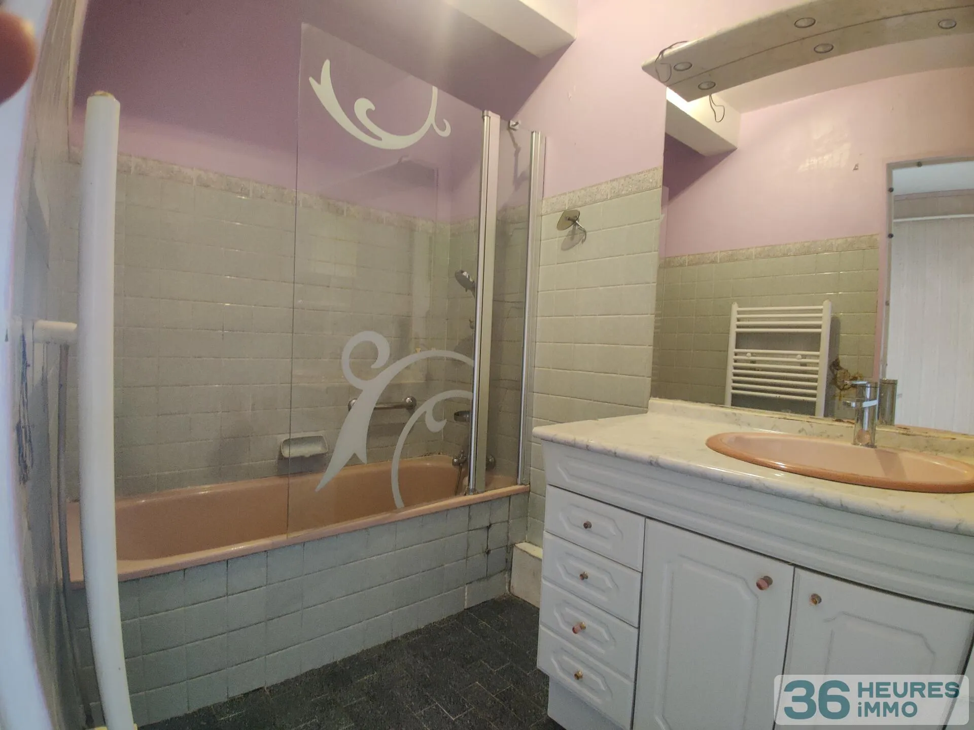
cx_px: 487
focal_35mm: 13
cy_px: 365
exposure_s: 1/33
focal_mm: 2.25
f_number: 2.2
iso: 1000
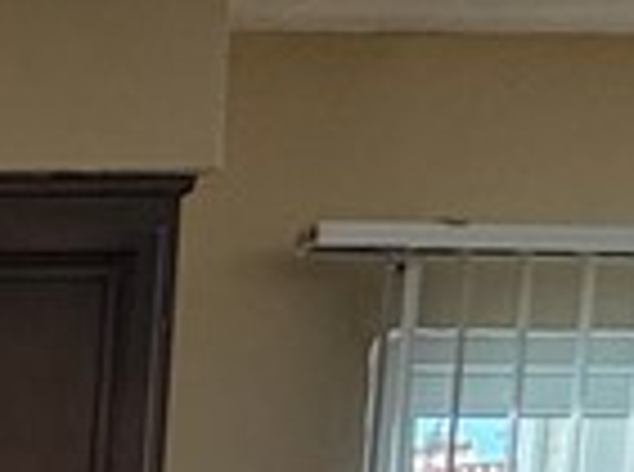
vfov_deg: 12.6
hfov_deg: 12.5
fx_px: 1863
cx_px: -1084
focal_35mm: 102
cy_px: 957
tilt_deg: -5.6
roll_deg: -0.6
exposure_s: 1/120
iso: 125
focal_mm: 2.22
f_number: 2.2
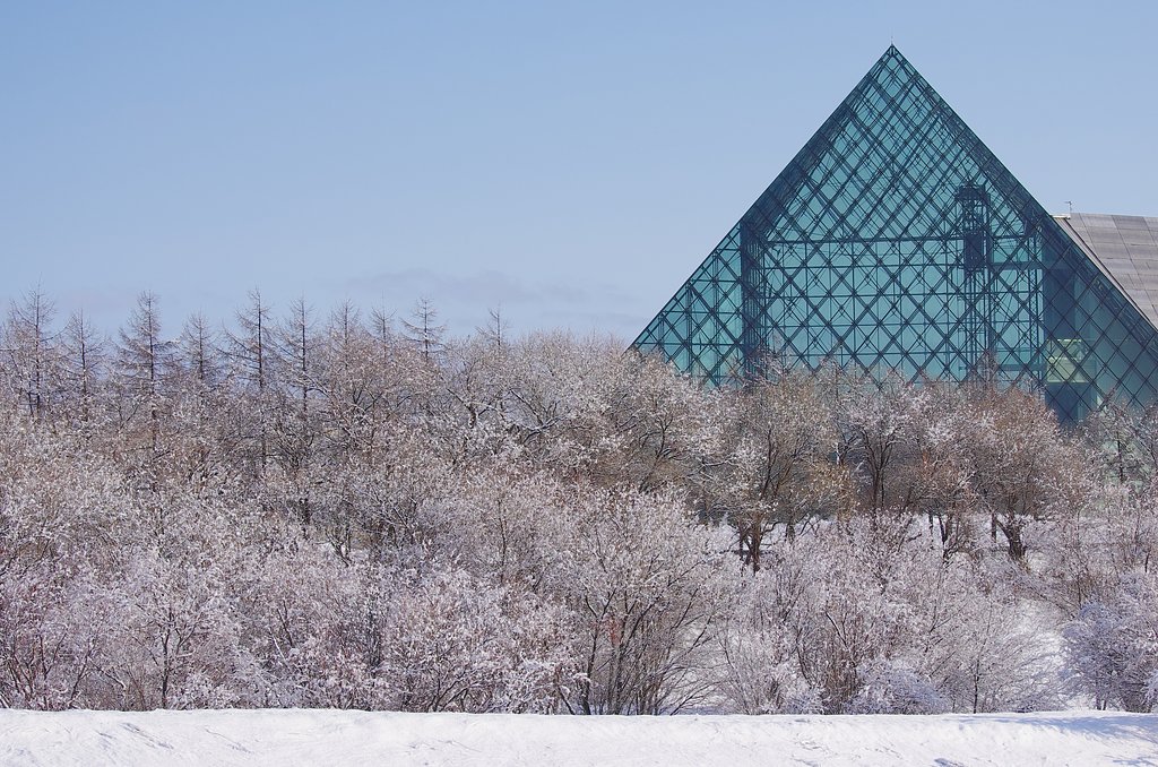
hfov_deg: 19.5
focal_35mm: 105
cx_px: 579
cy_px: 384
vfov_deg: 13.0
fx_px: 3370
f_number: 5
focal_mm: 70
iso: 200
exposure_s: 1/1000
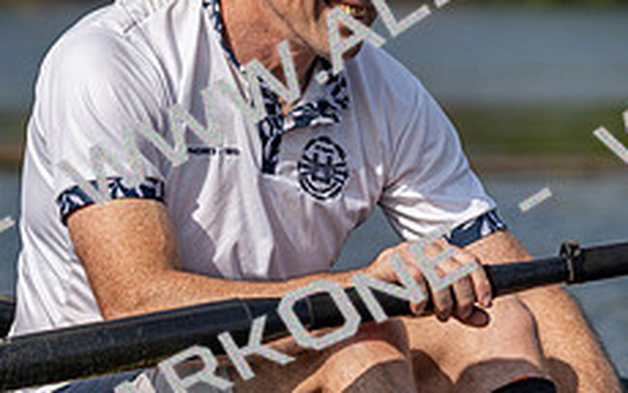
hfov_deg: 3.3
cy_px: 214
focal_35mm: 638
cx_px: 396
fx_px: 10925
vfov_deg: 2.1
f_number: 5.6
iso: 125
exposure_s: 1/1600
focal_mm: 248
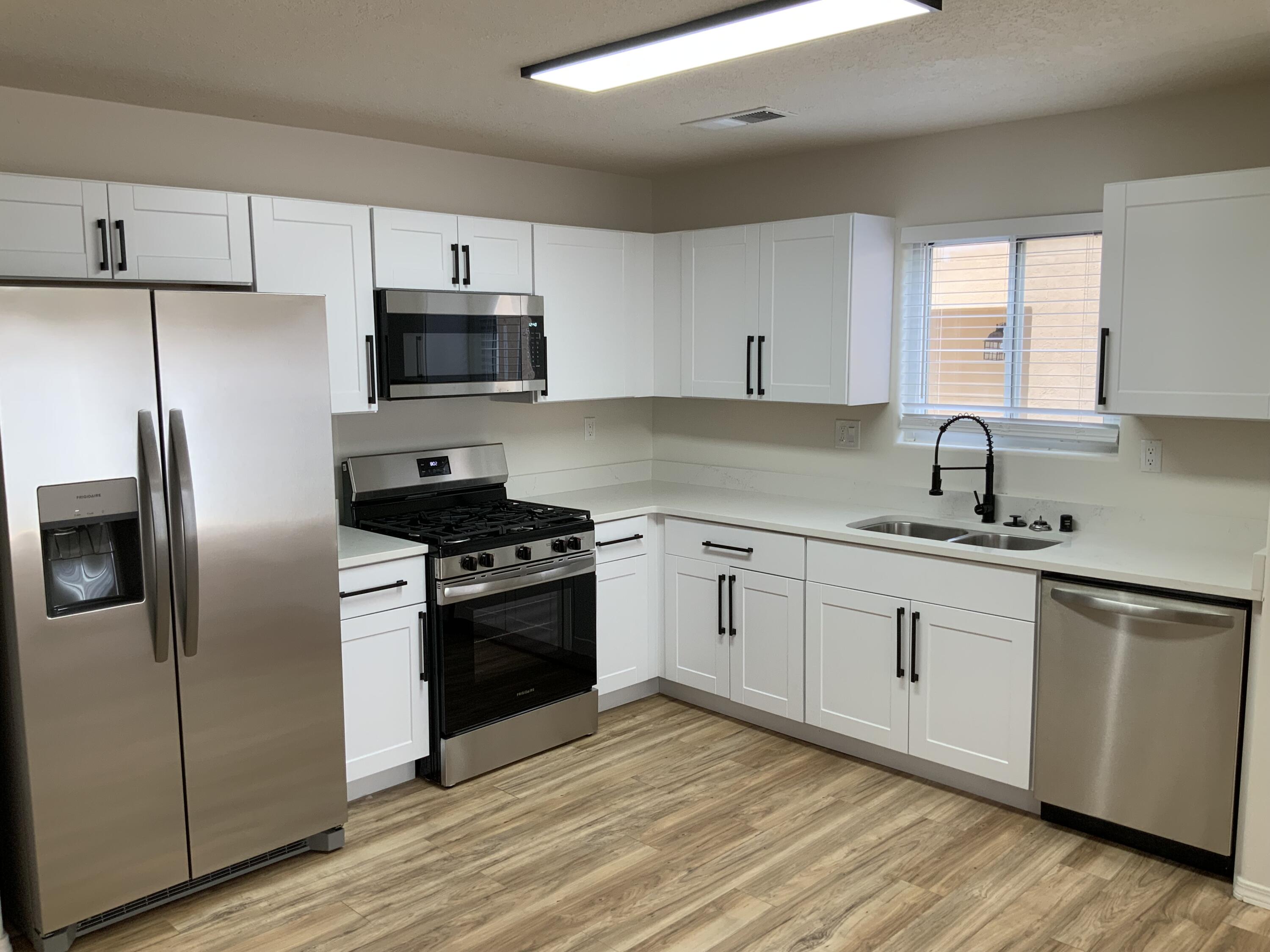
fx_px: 1064
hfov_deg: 61.7
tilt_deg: -7.3
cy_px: 476
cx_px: 635
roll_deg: +0.6
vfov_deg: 48.2
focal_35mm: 29
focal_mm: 3
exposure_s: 1/60
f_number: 1.8
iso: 40
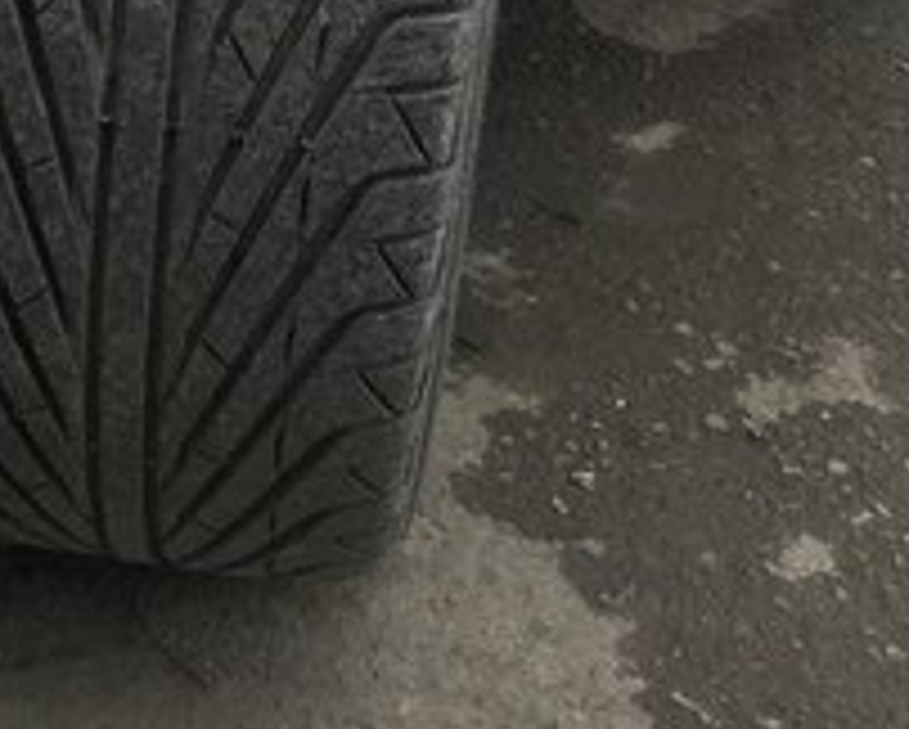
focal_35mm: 67
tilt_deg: -19.9
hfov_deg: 28.0
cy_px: -135
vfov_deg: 21.3
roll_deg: -0.7
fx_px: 1804
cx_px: 279
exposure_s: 1/287
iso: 20
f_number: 1.8
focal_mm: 3.99
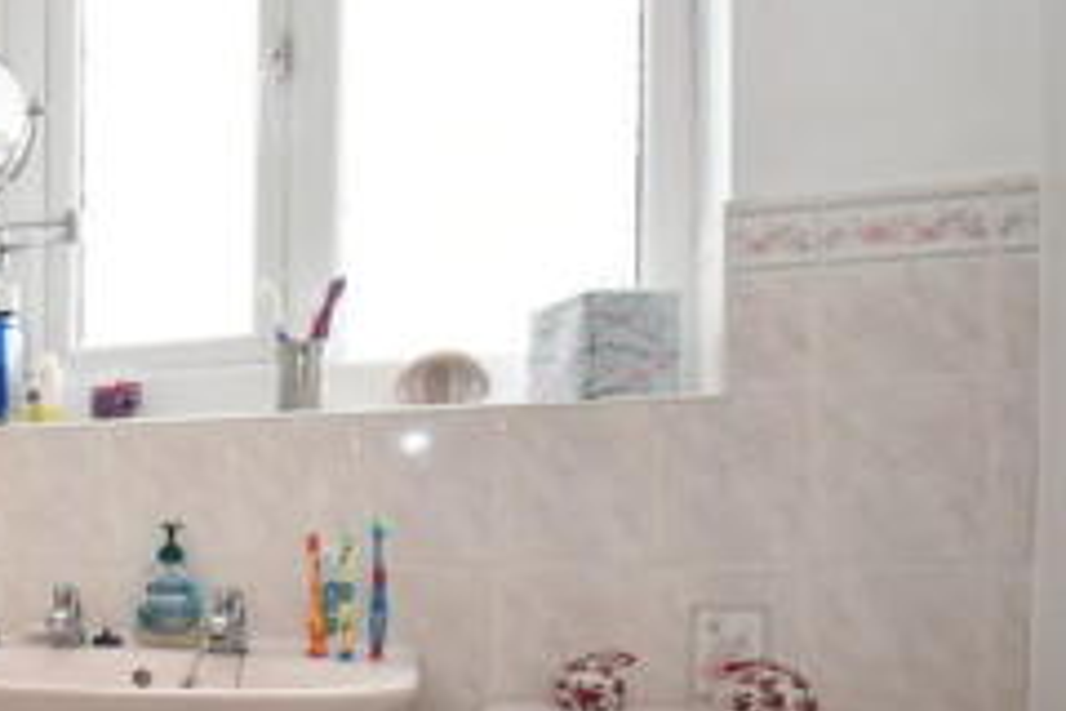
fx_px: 1214
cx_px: -242
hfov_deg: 35.9
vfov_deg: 31.6
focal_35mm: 41
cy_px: 593
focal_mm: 10
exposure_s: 1/60
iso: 900
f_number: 4.5
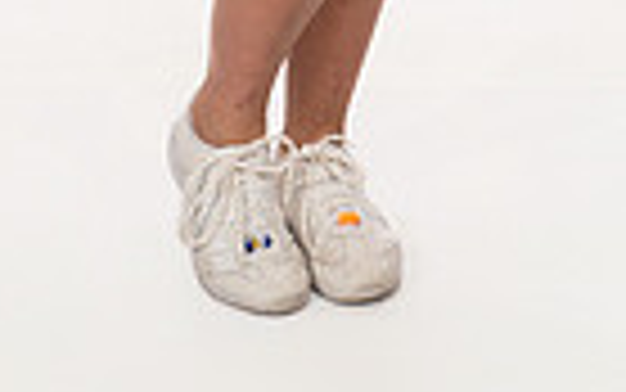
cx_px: 329
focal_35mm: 158
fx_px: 2697
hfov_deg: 13.2
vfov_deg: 7.7
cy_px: -541
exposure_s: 1/640
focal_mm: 48
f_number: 8
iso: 800
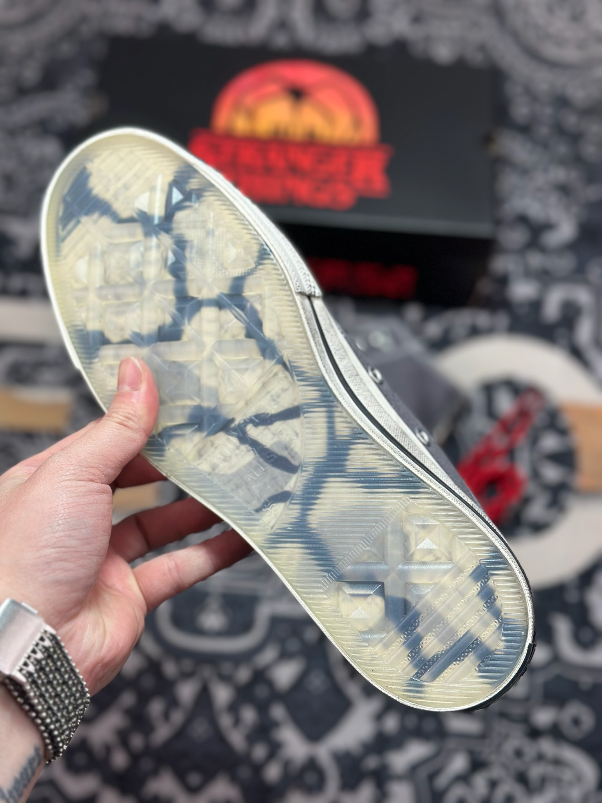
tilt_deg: -62.1
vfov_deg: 39.7
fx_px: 1113
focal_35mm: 48
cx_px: 301
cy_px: 402
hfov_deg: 30.3
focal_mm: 6.86
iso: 80
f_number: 1.78
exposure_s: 1/734
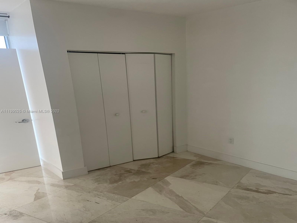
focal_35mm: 26
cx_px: 148
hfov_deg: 67.3
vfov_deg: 53.1
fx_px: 223
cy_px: 112
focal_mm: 4.2
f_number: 1.6
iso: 125
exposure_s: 1/92
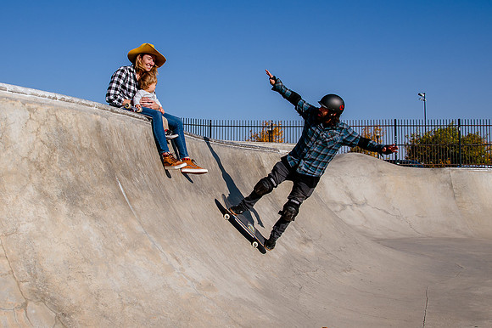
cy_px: 137
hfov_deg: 44.3
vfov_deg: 30.3
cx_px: 214
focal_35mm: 44
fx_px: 603
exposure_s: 1/640
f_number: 11
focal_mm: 28
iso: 200
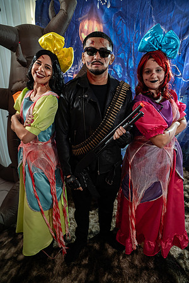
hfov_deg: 61.9
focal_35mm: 20
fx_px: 157
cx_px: 94
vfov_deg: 84.0
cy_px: 142
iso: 1000
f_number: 2.8
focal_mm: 20
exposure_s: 1/50
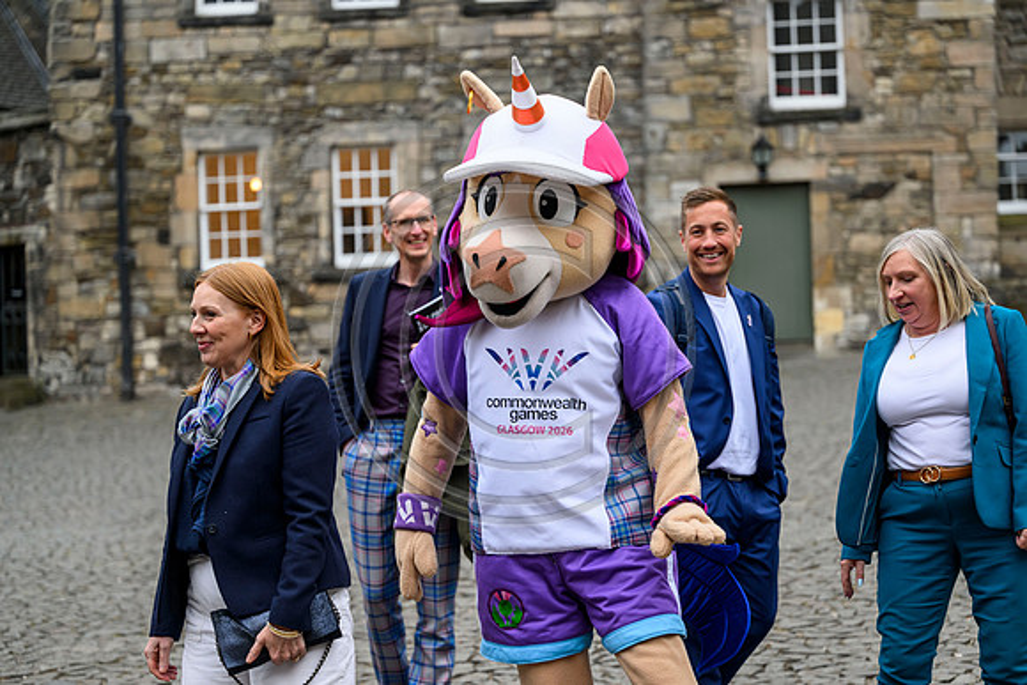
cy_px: 342
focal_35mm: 70
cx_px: 514
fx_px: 1997
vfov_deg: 19.5
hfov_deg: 28.8
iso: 800
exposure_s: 1/640
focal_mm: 70
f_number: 2.8
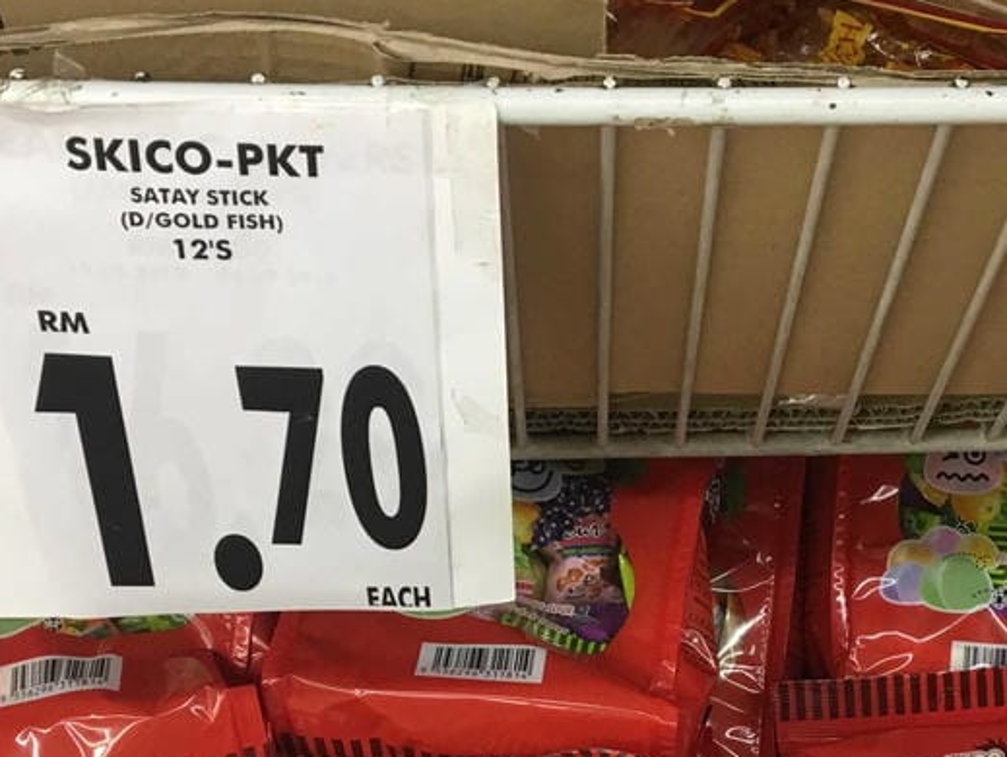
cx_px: 650
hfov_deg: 28.8
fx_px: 1950
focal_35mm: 67
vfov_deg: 21.3
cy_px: 726
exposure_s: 1/33
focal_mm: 4.15
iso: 100
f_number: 2.2
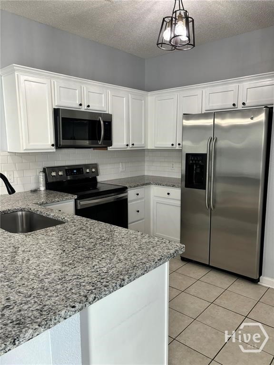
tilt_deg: -9.2
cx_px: 137
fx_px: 274
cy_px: 182
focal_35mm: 26
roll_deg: -0.2
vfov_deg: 67.3
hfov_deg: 53.1
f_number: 1.6
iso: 125
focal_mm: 5.96
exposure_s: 1/120
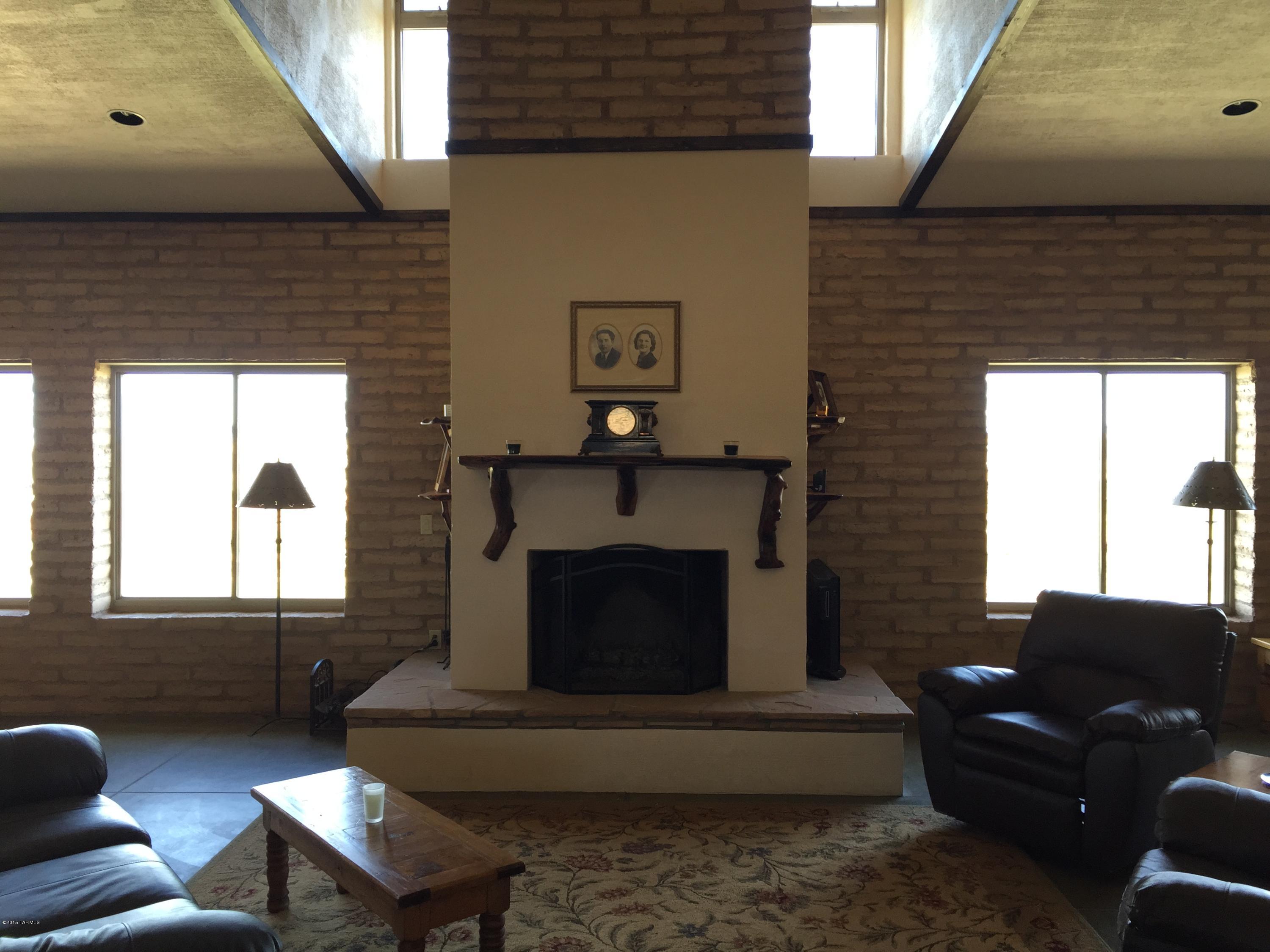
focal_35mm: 29
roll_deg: -0.7
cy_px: 476
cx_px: 635
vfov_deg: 48.2
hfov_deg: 61.7
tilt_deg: -1.2
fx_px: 1064
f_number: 2.2
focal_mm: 4.15
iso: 40
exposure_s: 1/60
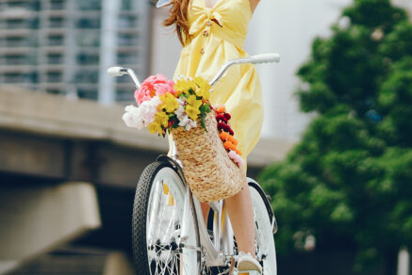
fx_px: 2279
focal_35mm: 199
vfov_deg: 6.9
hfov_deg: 10.3
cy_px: 29
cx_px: 74
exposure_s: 1/3200
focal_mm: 85
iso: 100
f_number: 1.8
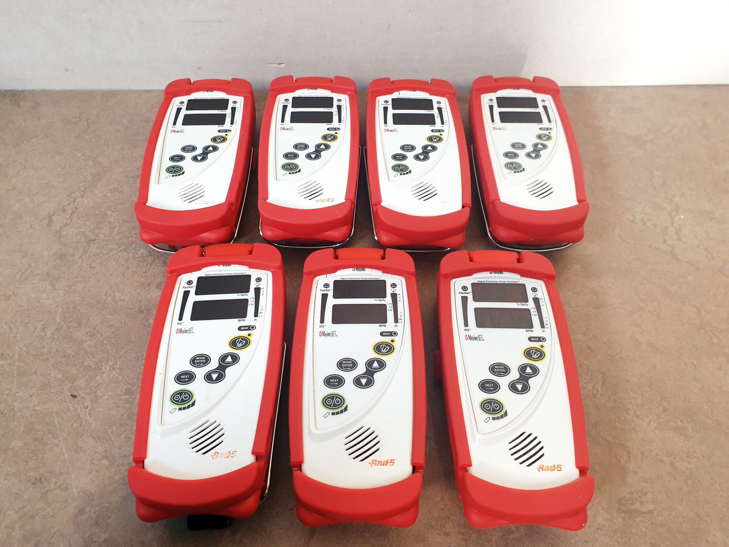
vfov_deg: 53.1
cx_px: 364
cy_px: 274
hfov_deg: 67.3
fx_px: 548
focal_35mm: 26
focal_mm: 4.3
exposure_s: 1/50
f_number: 2.4
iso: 250
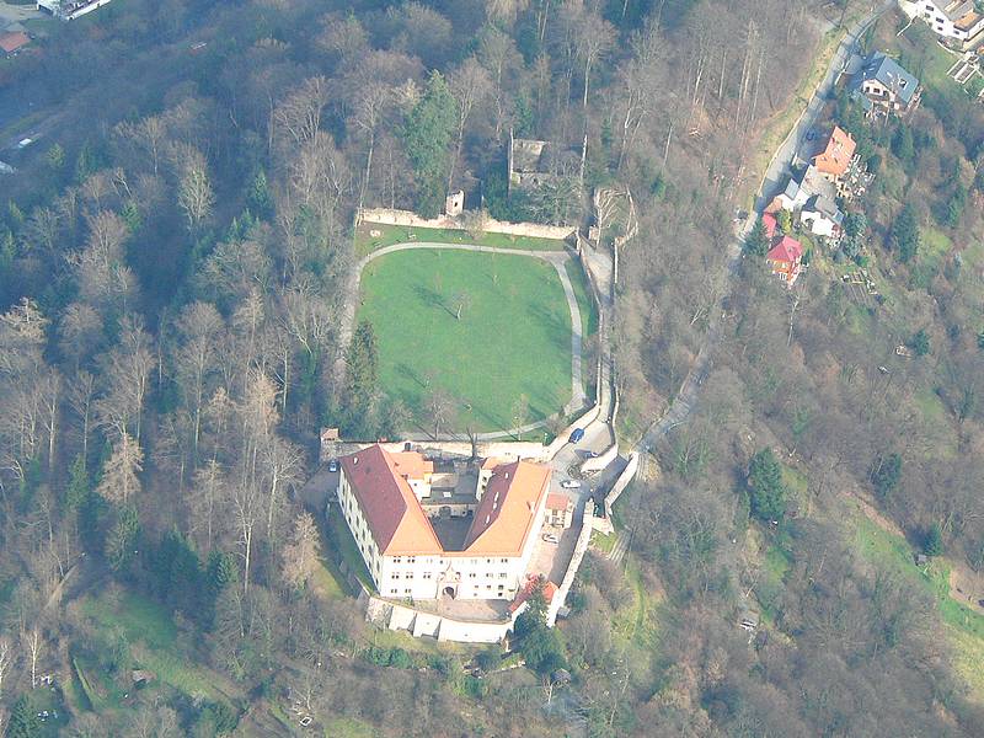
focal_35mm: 219
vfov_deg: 6.8
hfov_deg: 9.0
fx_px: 6225
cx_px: 492
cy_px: 369
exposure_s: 1/500
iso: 200
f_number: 4
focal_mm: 36.4
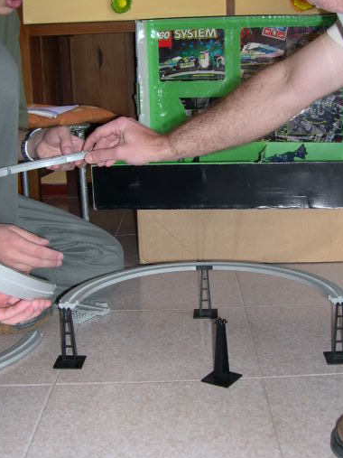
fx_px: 634
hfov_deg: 30.2
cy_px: 208
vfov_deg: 39.6
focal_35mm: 48
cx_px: 208
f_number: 2.8
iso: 100
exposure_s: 1/60
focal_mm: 8
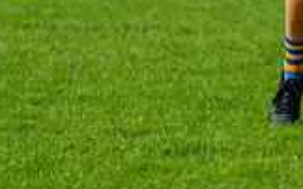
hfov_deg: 1.8
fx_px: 9506
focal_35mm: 1152
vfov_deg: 1.1
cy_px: -157
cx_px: 370
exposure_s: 1/5000
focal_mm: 210
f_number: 2.8
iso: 400
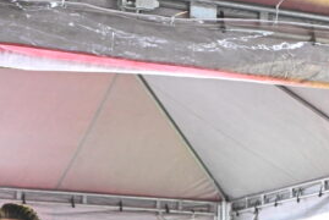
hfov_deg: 13.4
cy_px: 400
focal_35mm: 152
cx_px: 292
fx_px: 1391
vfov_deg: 8.7
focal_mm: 40
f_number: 6.3
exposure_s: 1/125
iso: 3200
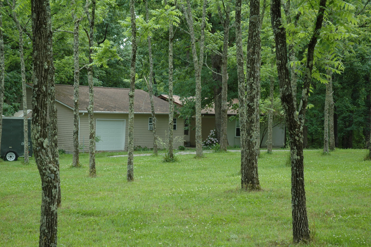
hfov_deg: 27.0
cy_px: 124
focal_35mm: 75
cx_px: 186
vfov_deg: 18.1
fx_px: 772
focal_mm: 50
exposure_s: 1/100
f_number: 5
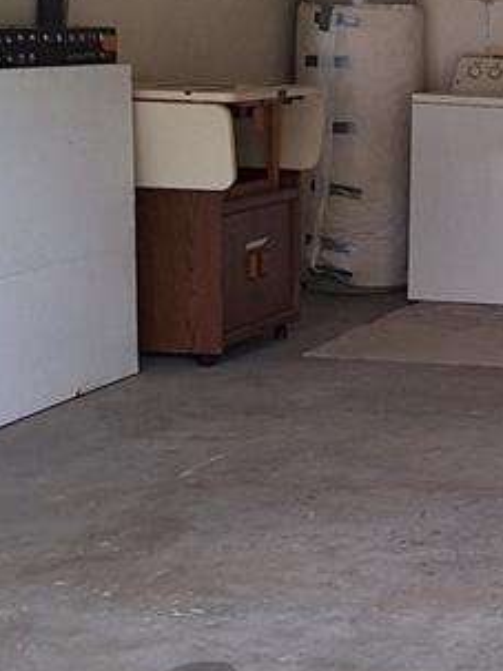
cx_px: 906
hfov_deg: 14.3
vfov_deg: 21.5
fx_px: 1764
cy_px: 250
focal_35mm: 91
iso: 40
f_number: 1.8
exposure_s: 1/227
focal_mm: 5.54
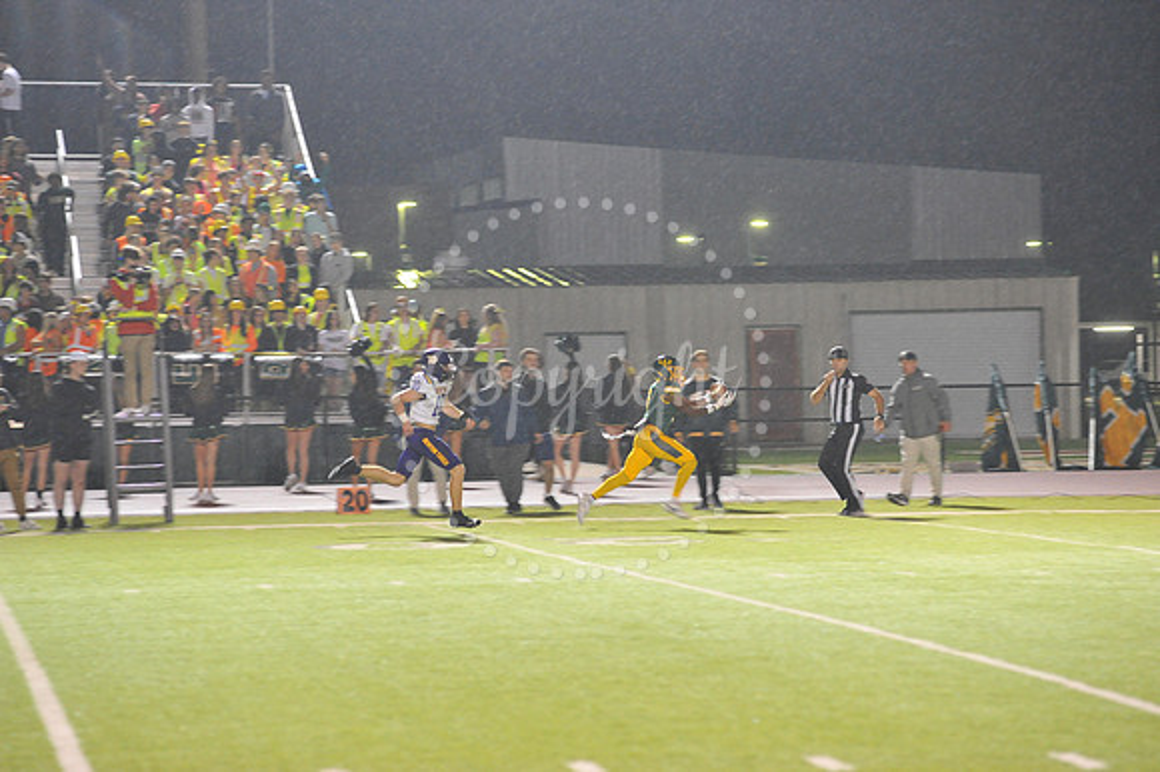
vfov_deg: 8.8
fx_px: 4991
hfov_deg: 13.3
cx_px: 580
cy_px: 386
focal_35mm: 155
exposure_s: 1/160
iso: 4000
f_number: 4
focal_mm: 155
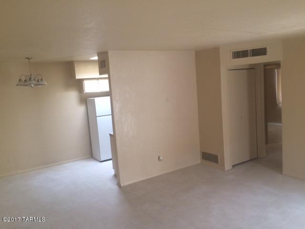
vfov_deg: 48.2
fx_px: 256
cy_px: 114
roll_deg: +4.1
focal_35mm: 29
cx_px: 152
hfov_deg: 61.7
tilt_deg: -7.2
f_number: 2.2
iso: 50
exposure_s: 1/30
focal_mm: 4.15
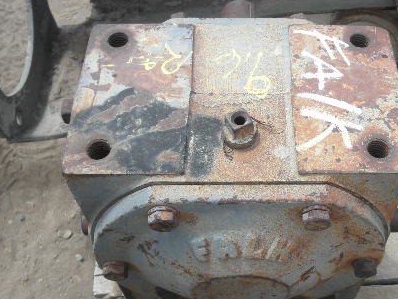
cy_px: 194
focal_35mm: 45
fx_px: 518
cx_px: 260
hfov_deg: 41.6
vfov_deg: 32.0
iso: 64
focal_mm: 5
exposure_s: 1/400
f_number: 3
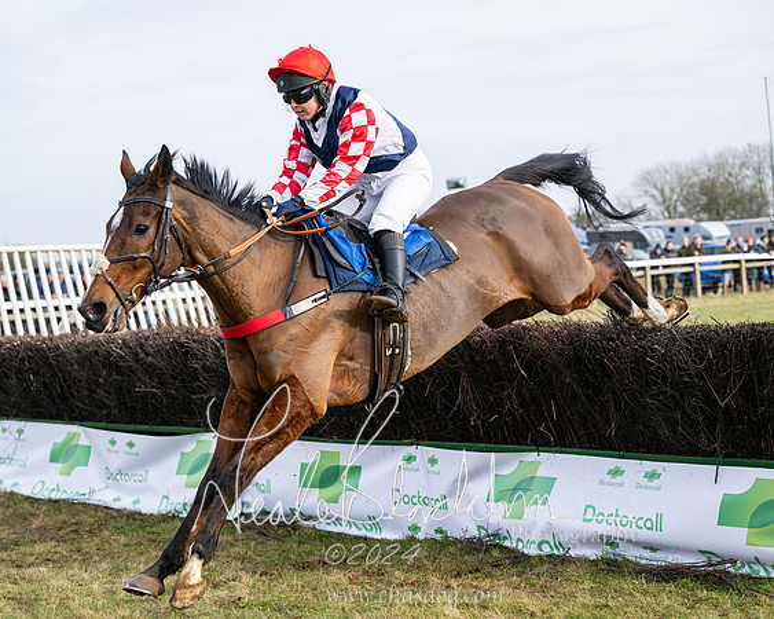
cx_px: 387
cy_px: 310
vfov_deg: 19.4
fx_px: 1805
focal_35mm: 79
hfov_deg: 24.2
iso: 400
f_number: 4
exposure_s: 1/2000
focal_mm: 70
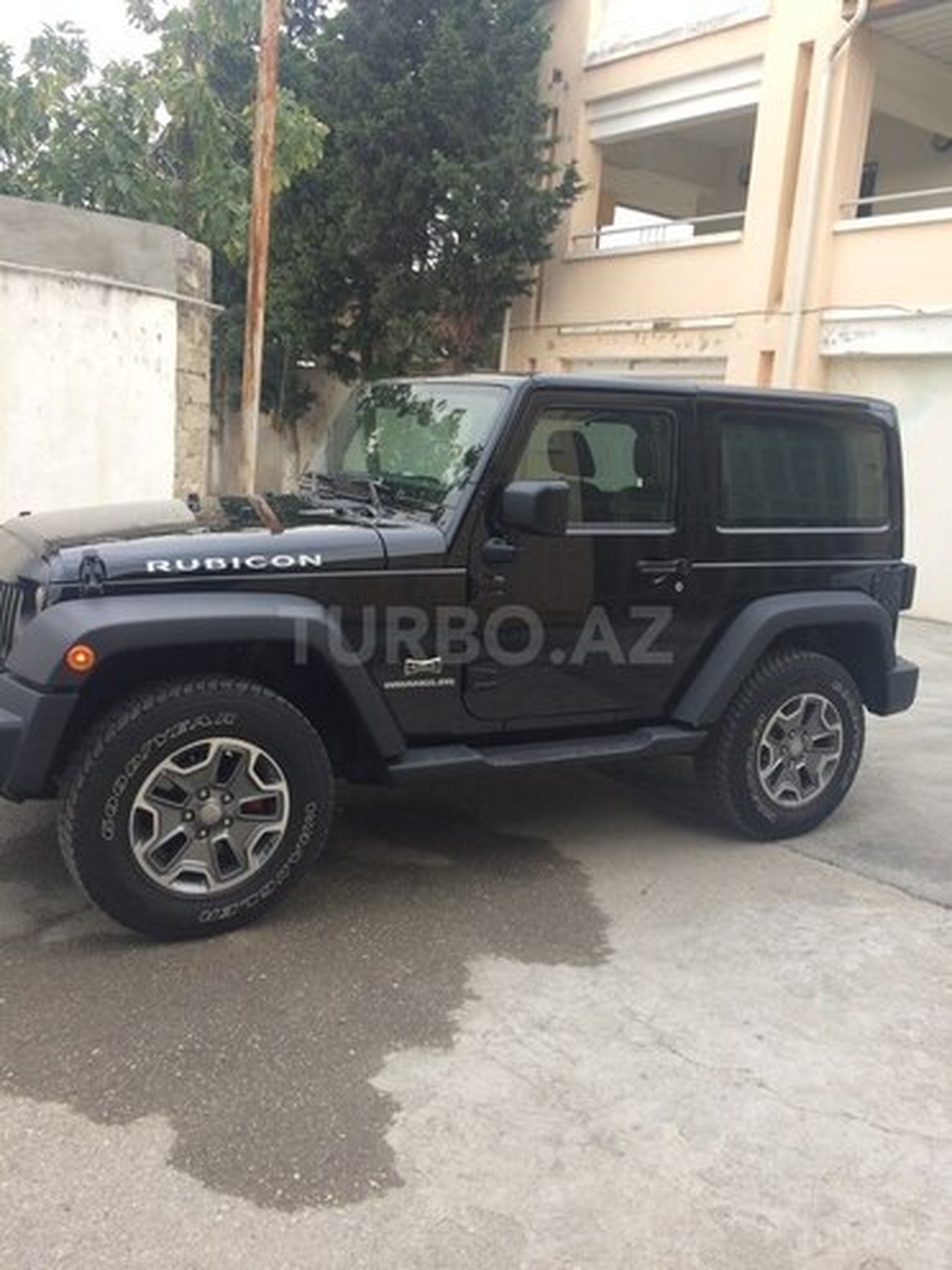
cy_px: 635
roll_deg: -5.3
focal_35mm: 29
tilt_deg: -10.2
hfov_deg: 48.2
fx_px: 1063
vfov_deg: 61.7
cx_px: 476
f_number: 2.2
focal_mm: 4.15
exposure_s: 1/50
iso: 40
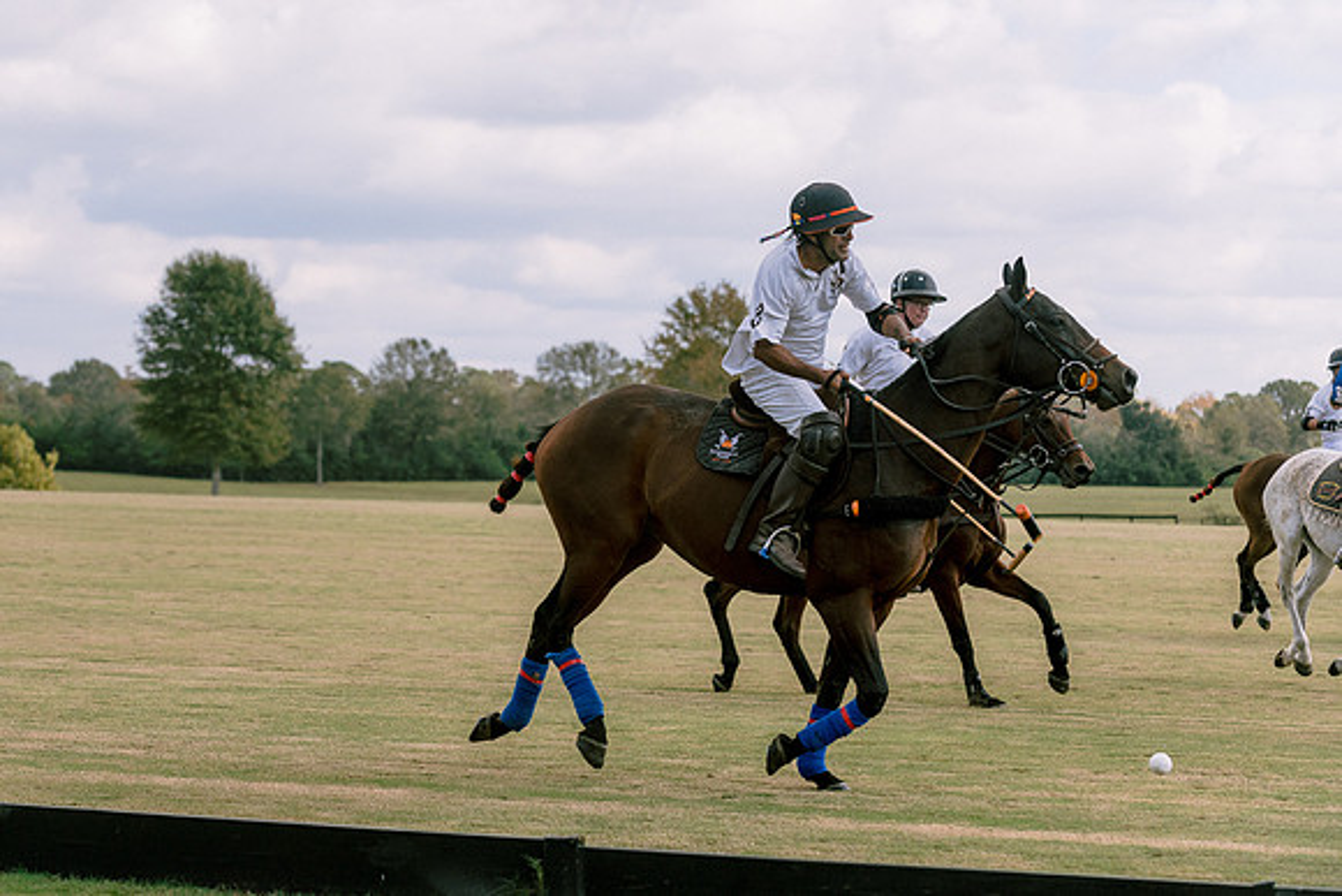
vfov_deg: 13.7
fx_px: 3718
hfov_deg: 20.4
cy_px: 448
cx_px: 553
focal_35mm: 100
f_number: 4
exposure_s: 1/4000
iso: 200
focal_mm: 82
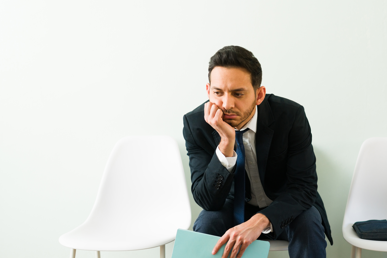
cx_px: 313
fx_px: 656
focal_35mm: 61
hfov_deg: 32.0
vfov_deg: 22.2
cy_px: 171
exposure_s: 1/160
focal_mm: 35
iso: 400
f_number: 1.8
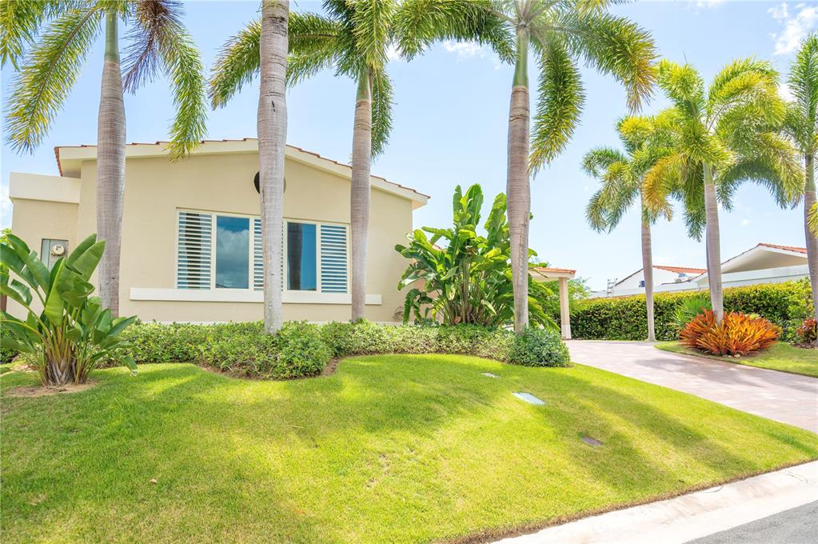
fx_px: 545
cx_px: 409
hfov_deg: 73.8
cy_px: 272
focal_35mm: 24
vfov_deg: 53.0
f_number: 6.3
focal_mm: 24
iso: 100
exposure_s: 1/160
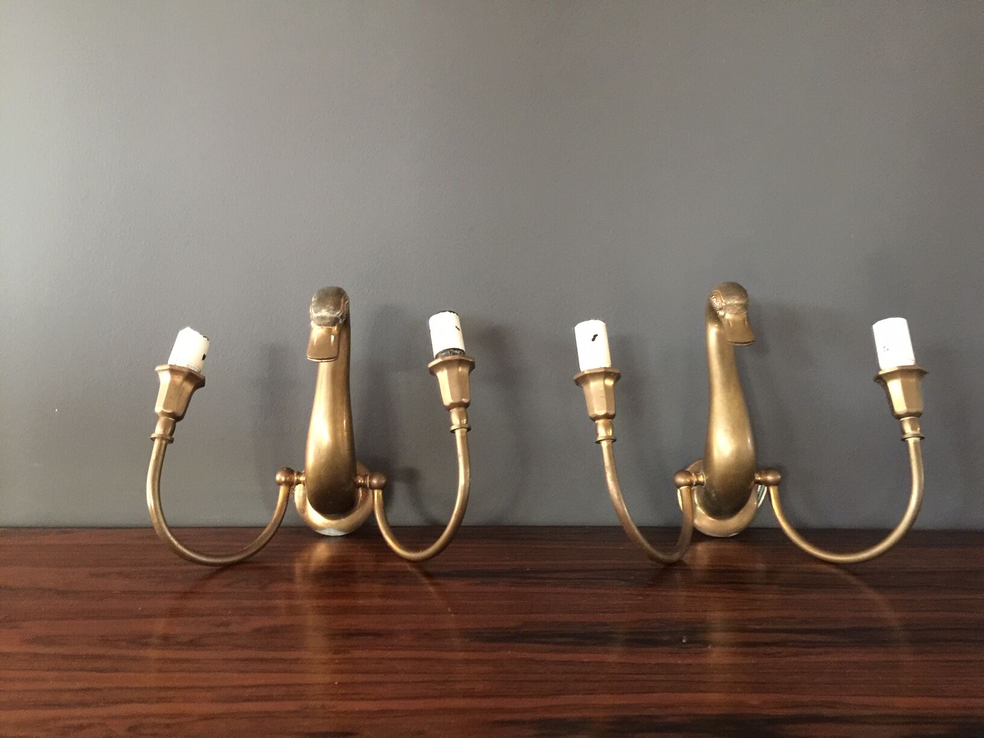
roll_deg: -0.9
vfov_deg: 48.2
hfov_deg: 61.7
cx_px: 492
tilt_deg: -2.3
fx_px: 824
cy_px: 369
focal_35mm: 29
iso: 200
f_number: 2.2
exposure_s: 1/8
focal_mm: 4.15
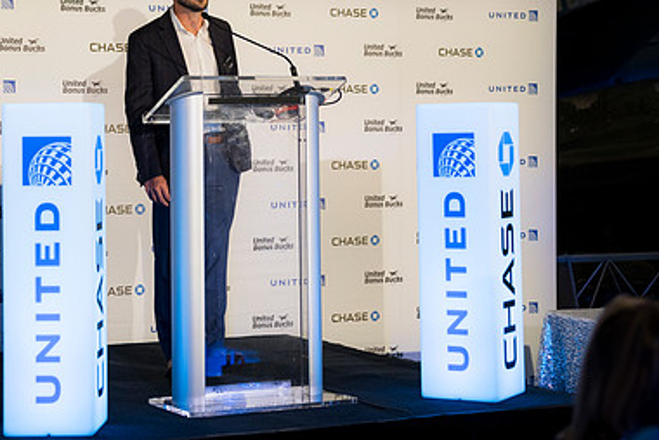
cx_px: 262
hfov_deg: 21.9
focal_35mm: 93
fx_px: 1704
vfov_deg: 14.7
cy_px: 139
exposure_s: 1/160
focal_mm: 61
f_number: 2.8
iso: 720
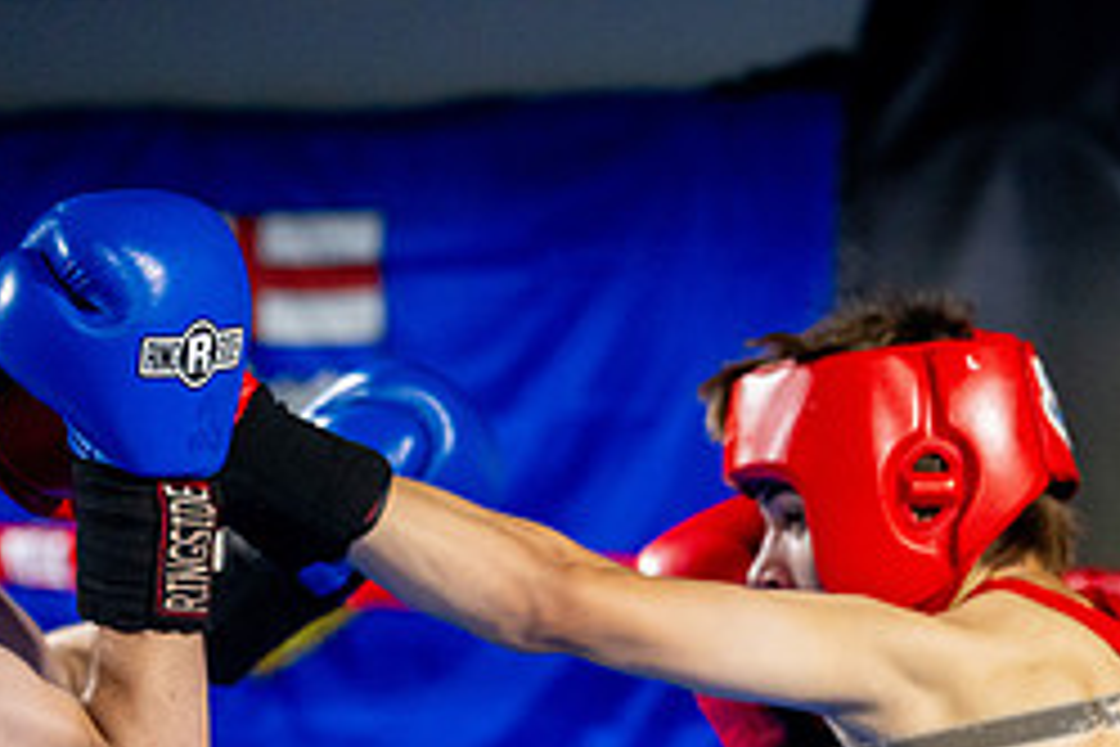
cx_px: 634
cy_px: 866
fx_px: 6377
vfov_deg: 6.7
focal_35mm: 205
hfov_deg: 10.0
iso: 4000
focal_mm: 88
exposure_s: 1/1000
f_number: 2
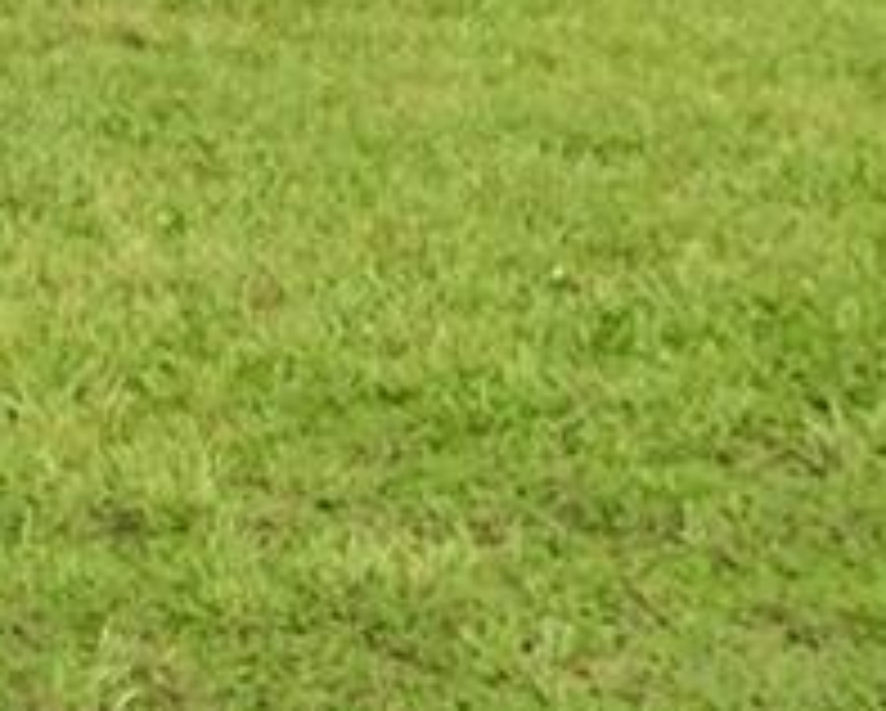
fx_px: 4252
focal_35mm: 162
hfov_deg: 11.7
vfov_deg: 8.7
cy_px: -958
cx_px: -81
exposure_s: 1/1546
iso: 32
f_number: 2.4
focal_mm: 3.3
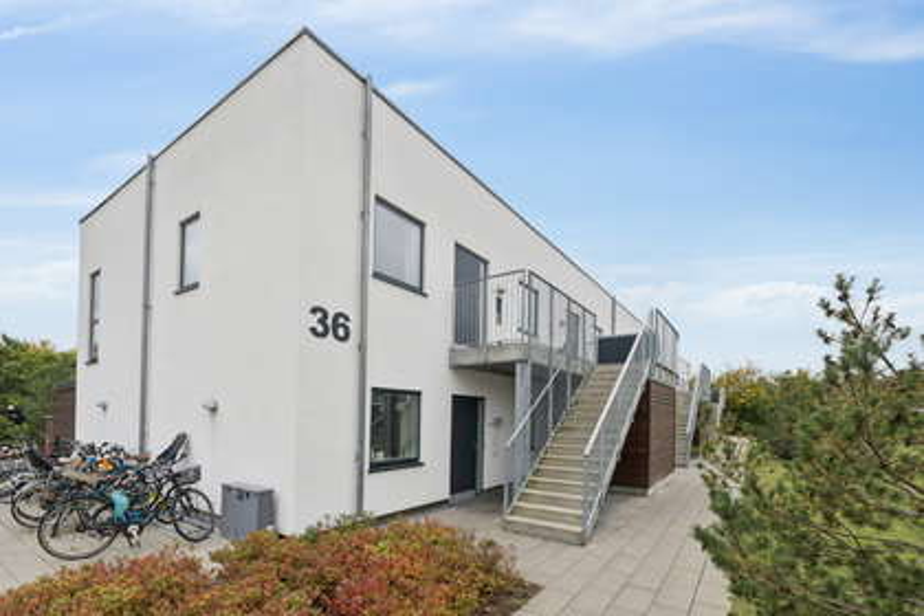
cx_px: 462
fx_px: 385
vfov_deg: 77.3
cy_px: 308
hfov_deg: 100.4
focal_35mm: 15
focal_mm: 10
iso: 200
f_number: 8
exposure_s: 1/125
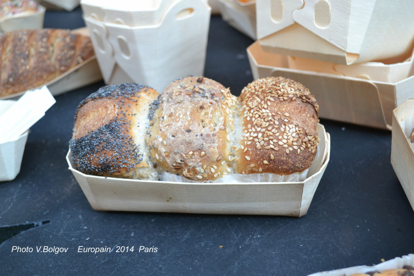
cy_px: 138
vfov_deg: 28.1
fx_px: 552
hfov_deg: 41.1
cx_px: 207
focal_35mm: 48
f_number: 4.8
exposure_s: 1/60
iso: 400
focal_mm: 32
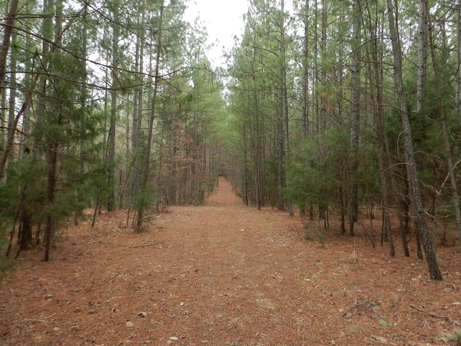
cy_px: 170
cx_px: 239
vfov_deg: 54.9
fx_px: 333
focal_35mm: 25
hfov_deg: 69.4
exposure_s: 1/100
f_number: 3.4
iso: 160
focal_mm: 4
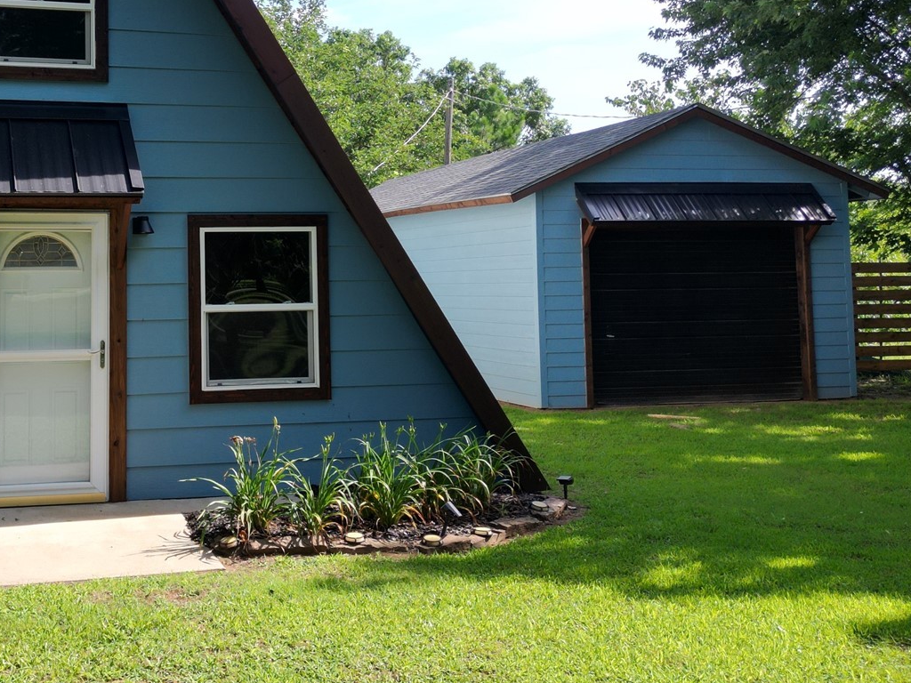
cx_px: 206
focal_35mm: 45
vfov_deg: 31.9
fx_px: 1184
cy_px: 226
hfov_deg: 40.6
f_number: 1.7
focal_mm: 6.72
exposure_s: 1/1250
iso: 100
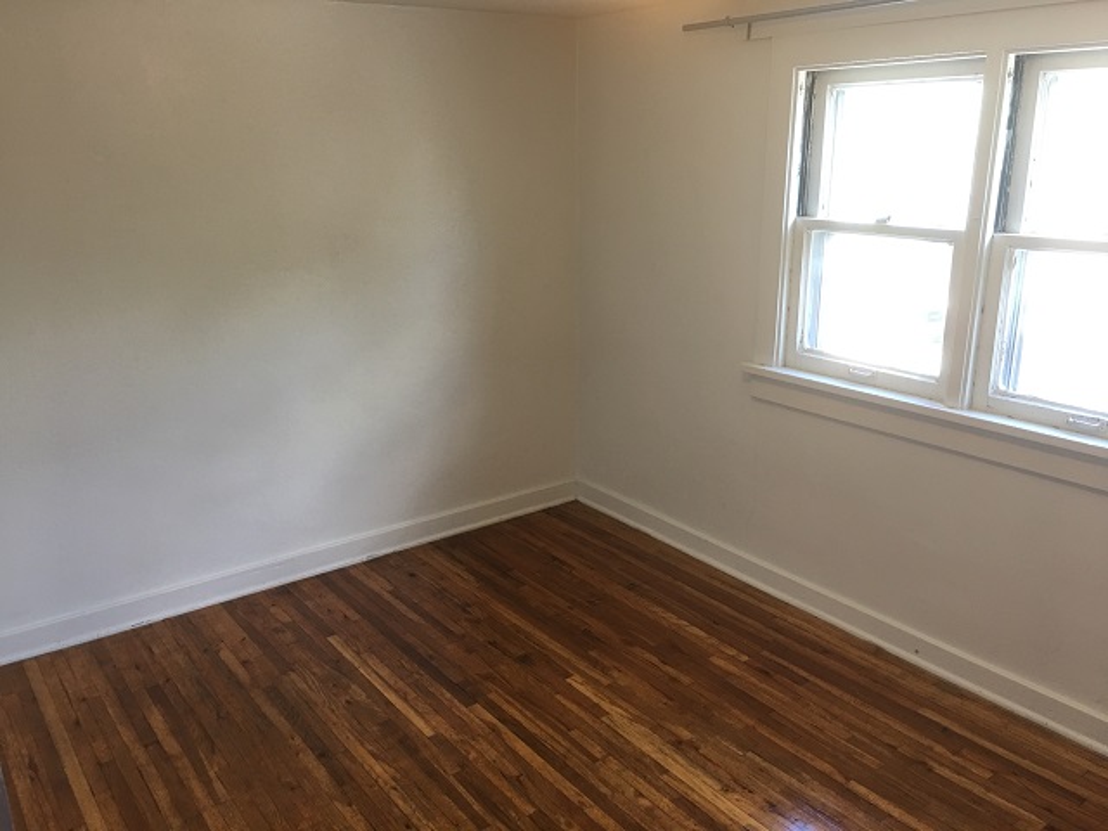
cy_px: 416
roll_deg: -0.2
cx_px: 554
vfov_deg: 48.2
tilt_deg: -14.6
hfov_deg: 61.7
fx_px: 928
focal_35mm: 29
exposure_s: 1/30
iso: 40
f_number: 2.2
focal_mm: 4.15
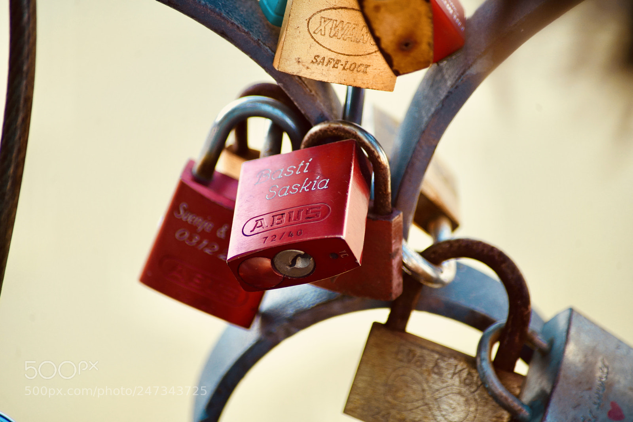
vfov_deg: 4.6
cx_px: 316
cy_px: 211
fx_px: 5275
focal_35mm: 300
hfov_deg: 6.9
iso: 640
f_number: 5.6
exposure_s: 1/320
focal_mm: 300
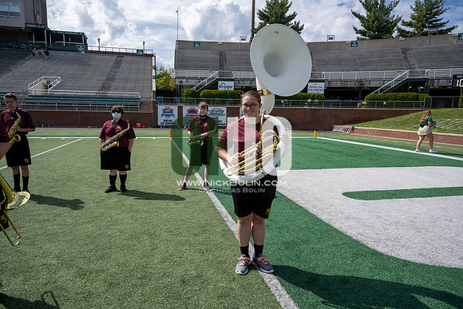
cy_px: 154
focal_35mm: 24
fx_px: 309
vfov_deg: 53.2
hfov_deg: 73.7
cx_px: 232
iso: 200
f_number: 5
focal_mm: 24
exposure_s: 1/1600
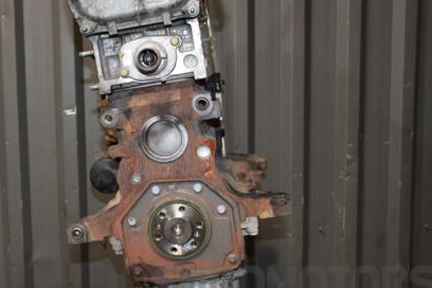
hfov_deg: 37.0
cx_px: 137
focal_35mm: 53
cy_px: 141
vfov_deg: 25.5
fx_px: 636
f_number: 5
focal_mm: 24
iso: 800
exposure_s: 1/60
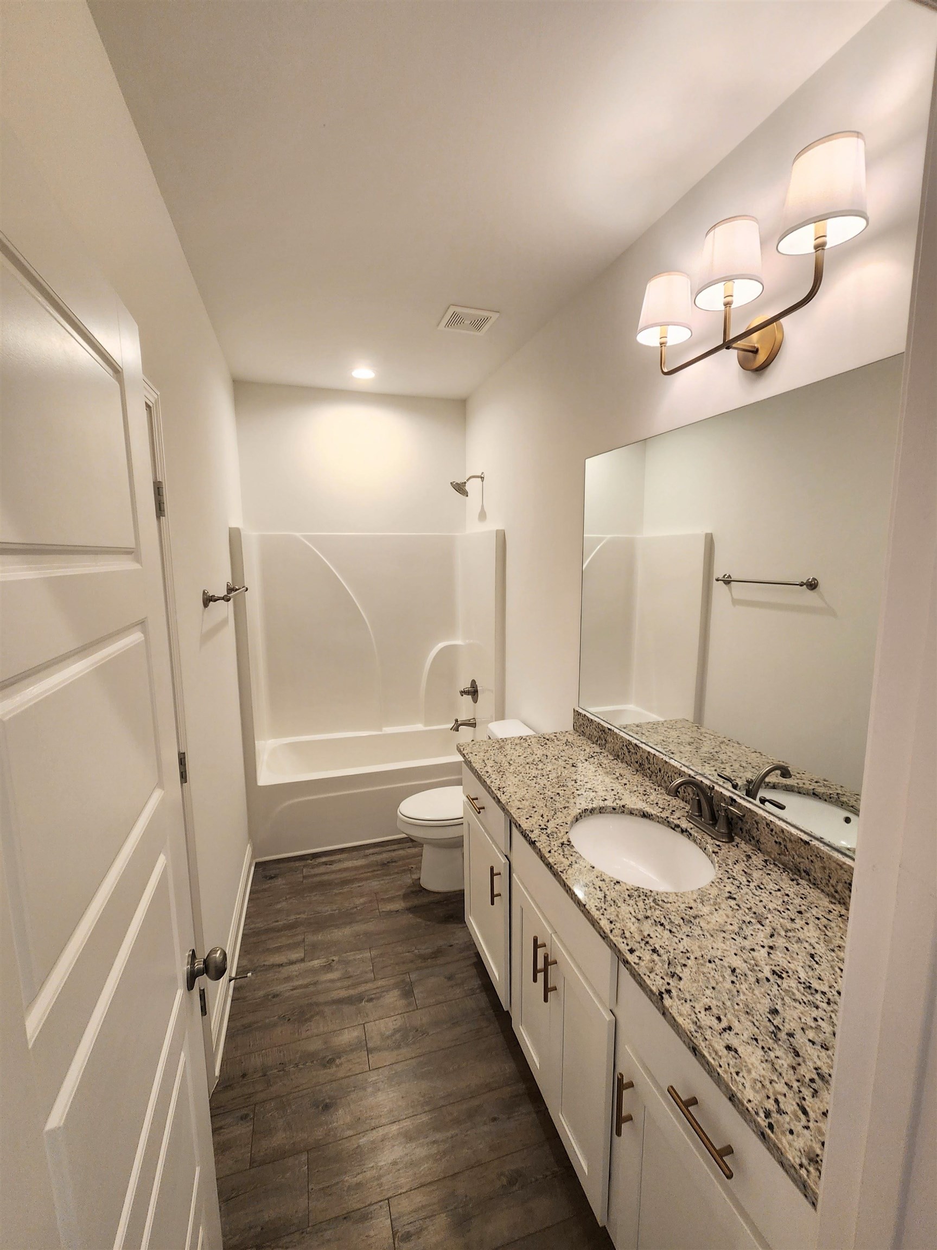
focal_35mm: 13
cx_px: 468
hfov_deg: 89.9
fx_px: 469
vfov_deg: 106.2
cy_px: 625
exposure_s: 1/60
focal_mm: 2.2
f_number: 2.2
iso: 100
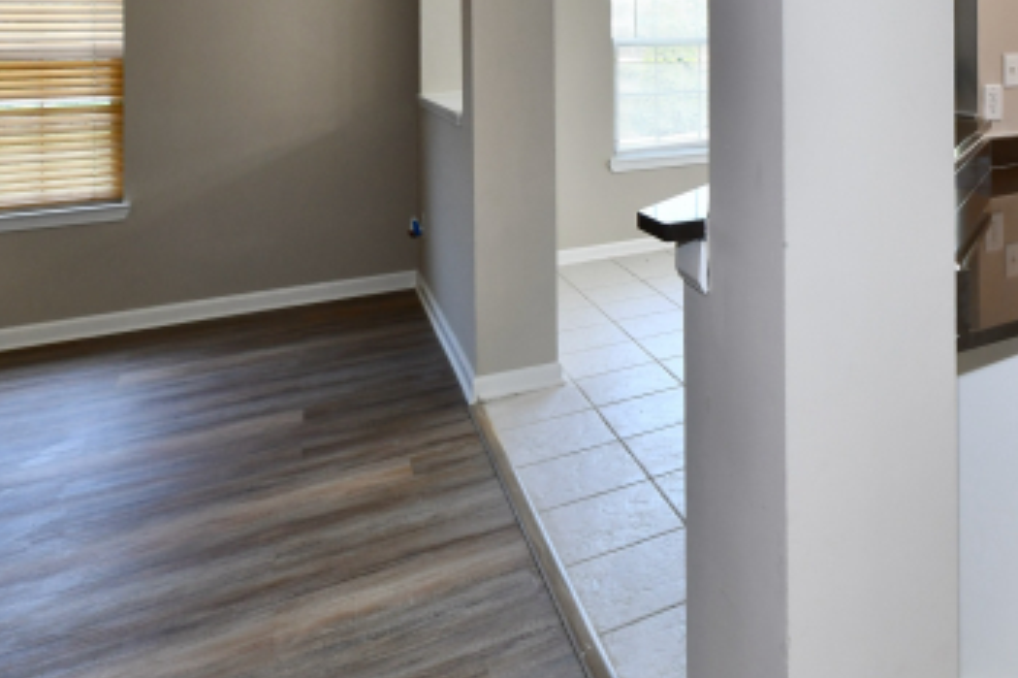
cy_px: 58
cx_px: 974
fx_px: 848
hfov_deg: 51.9
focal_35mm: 30
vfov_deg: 40.1
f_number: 6.3
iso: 640
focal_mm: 14
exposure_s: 1/100
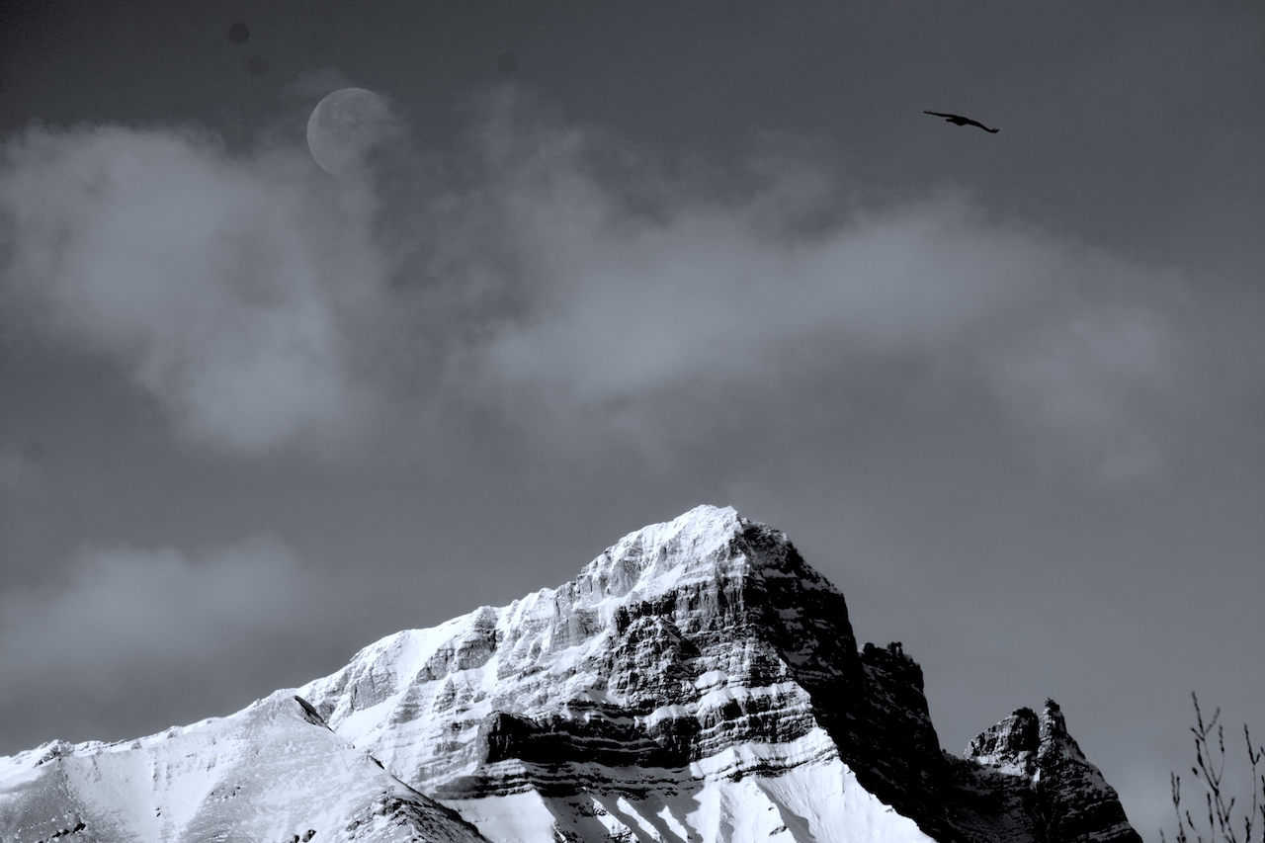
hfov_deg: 6.9
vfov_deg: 4.6
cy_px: 422
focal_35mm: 300
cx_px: 632
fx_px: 10540
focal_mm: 200
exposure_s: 1/1250
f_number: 9
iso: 200
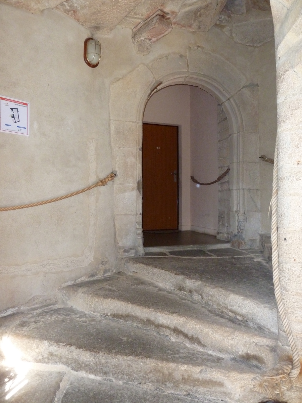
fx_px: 291
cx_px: 151
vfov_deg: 69.4
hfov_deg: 54.9
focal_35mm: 25
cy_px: 202
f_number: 3.3
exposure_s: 1/60
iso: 400
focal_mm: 4.1
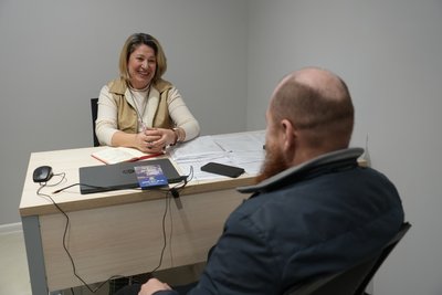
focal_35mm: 35
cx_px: 221
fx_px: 430
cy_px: 148
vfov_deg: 37.9
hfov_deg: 54.4
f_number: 4
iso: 2000
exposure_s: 1/160
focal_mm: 35
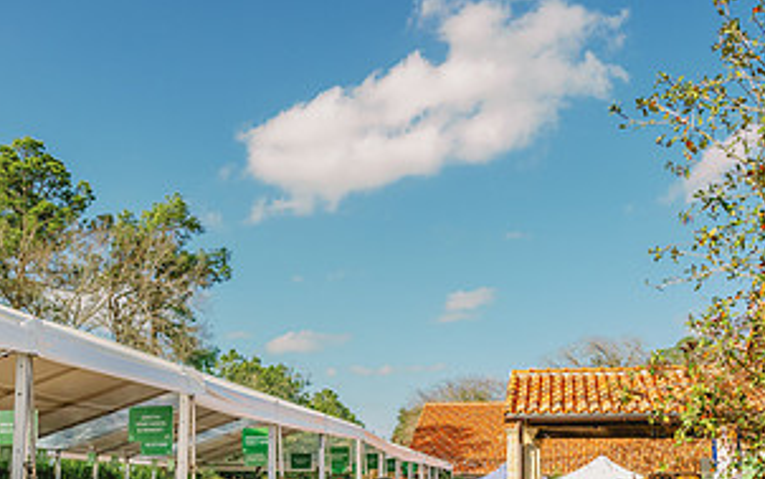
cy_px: 407
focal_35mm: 47
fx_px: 980
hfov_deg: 42.4
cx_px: 309
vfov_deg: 26.7
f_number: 3.5
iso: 800
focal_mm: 24
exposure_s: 1/6400
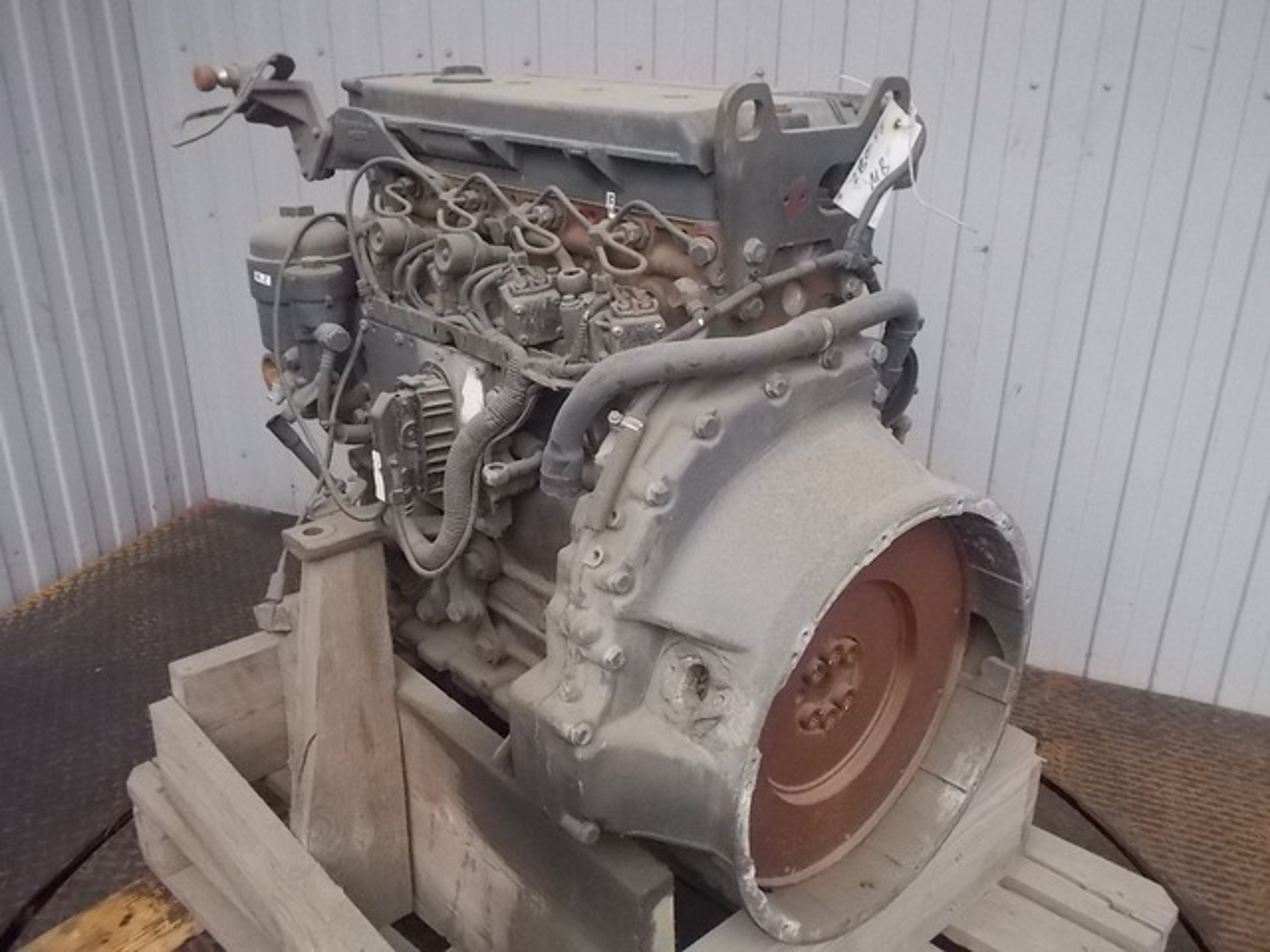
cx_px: 635
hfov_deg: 61.7
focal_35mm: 29
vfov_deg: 48.2
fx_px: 1064
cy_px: 476
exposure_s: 1/250
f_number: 3.3
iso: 400
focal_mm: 4.1
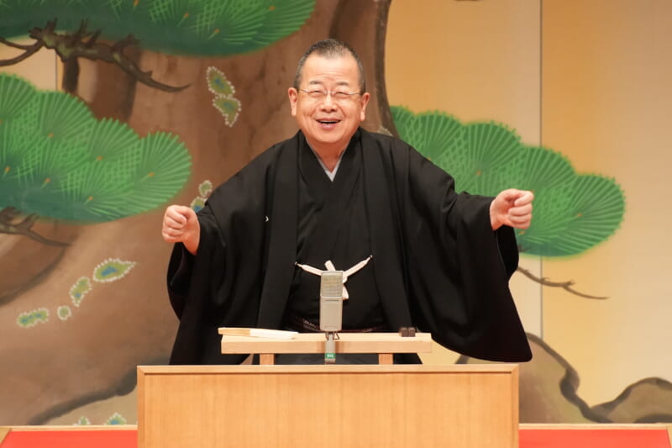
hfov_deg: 4.1
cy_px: 224
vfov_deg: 2.8
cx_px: 336
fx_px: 9293
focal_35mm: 498
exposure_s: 1/200
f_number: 8
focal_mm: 332
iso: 5000
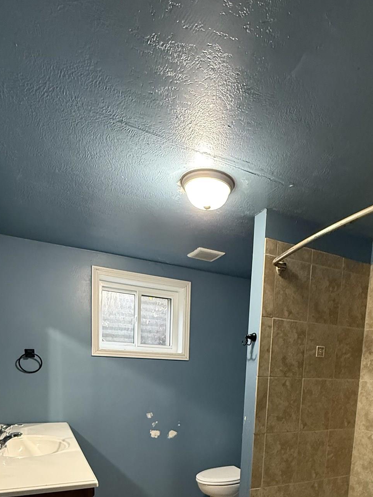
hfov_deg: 54.6
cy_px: 416
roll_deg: -2.4
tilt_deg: -7.0
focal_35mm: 25
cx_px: 217
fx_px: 359
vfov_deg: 61.9
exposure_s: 1/60
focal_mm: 2.22
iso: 640
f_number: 2.2
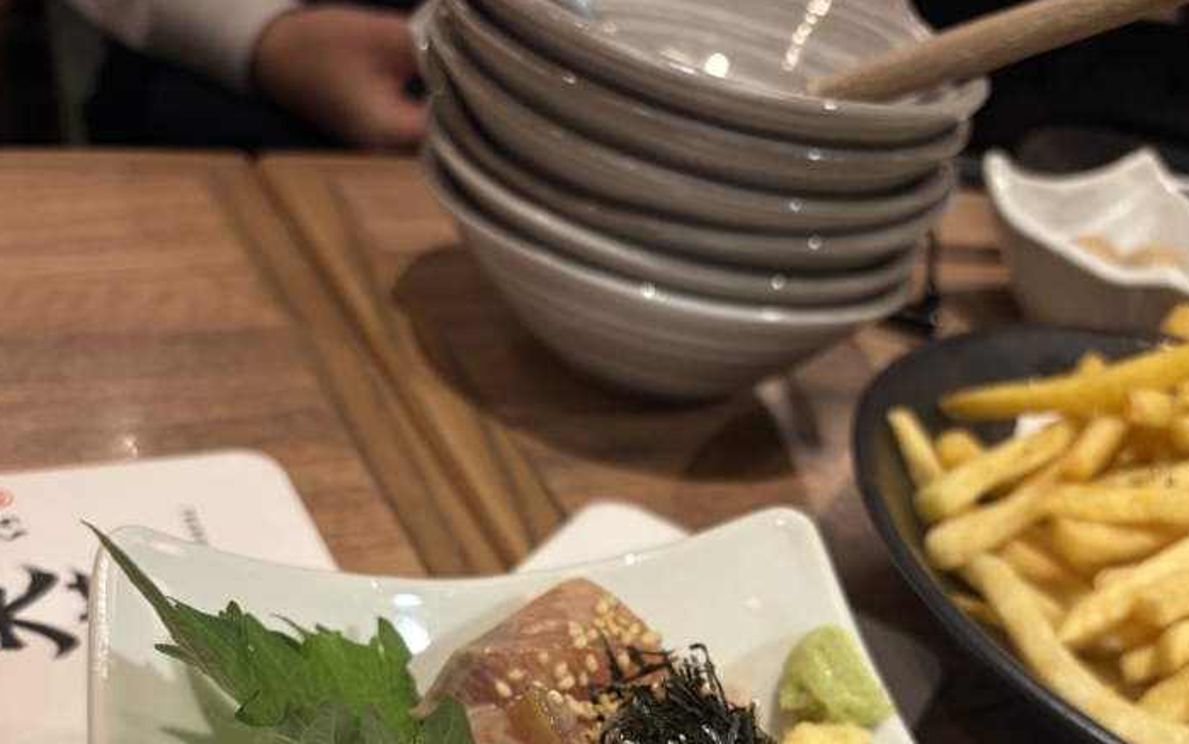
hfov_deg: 51.5
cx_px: 605
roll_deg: -16.1
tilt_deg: -42.8
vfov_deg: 30.9
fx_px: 1231
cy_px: 761
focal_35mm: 38
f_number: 1.6
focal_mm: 5.96
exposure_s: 1/50
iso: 80
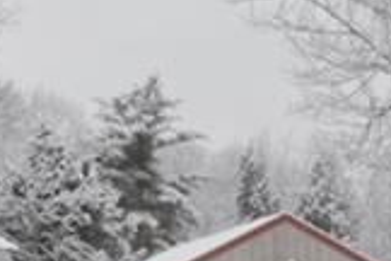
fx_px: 2672
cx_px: 99
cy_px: 379
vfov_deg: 5.5
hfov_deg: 8.4
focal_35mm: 246
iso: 100
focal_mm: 26
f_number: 7.1
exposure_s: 1/200
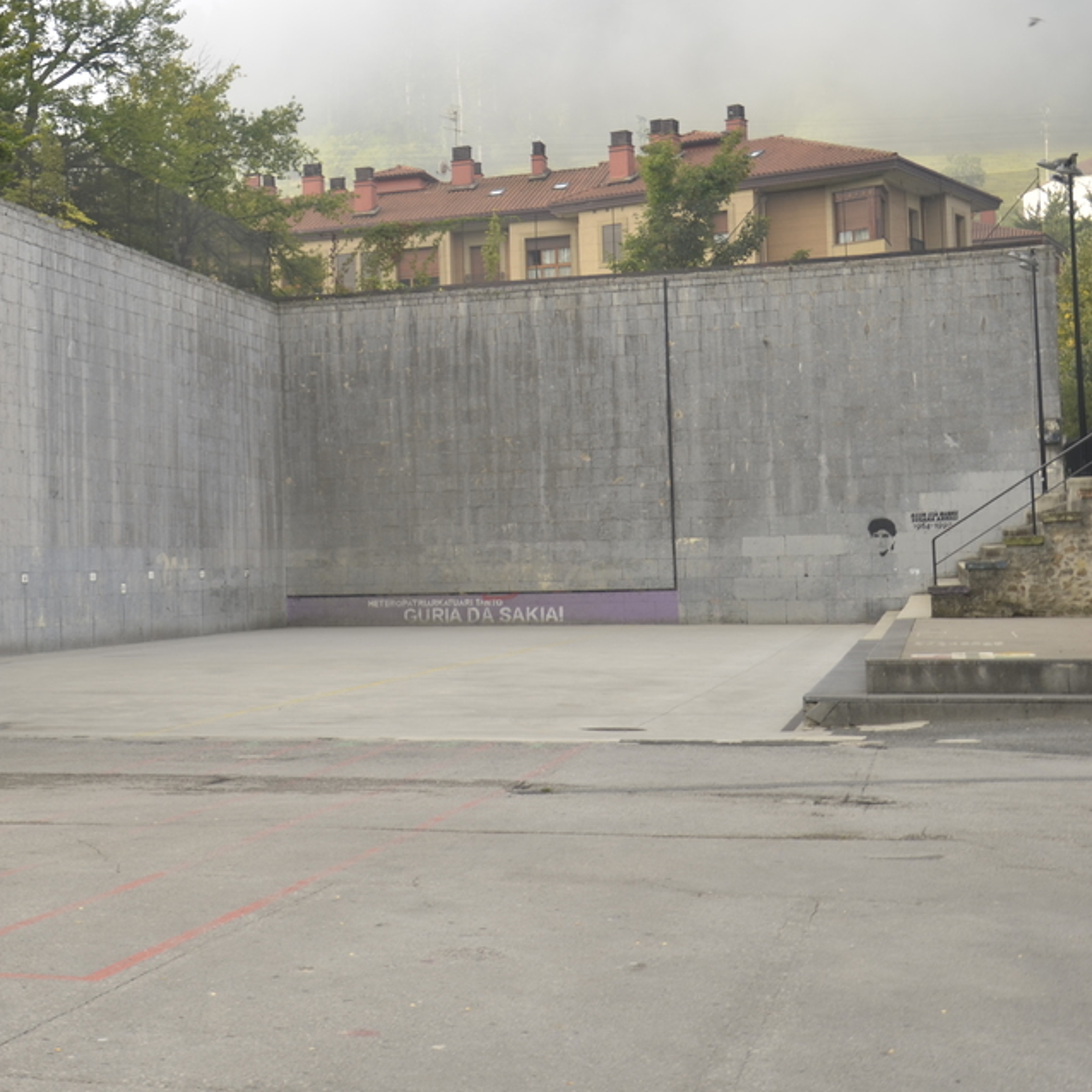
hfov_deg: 27.7
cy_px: 448
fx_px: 2106
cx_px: 45
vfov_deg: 29.0
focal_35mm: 59
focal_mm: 24
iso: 100
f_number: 5
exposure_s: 1/125
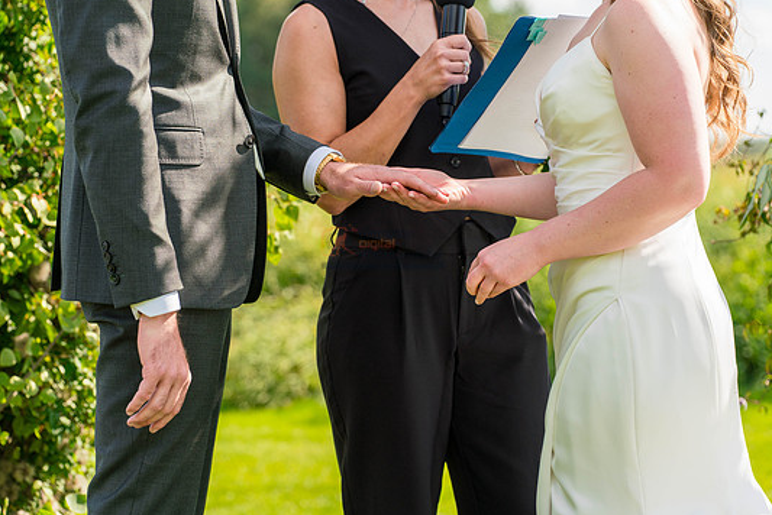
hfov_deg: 16.6
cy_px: 247
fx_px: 2639
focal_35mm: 123
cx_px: 384
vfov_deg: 11.2
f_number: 4.5
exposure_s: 1/1000
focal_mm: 113
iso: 400
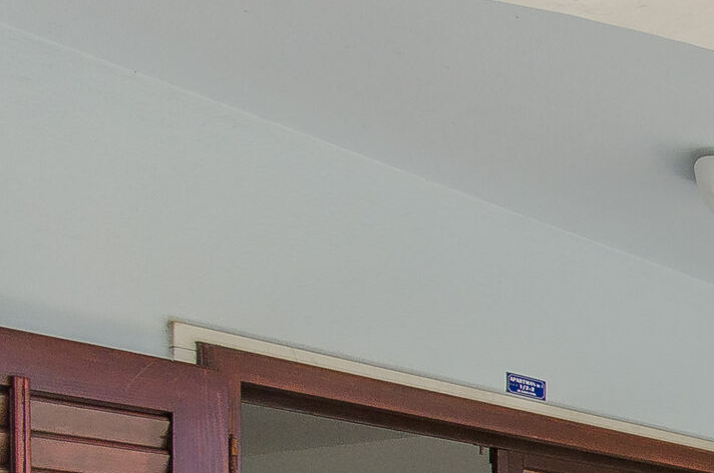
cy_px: 686
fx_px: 1168
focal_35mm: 59
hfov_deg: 21.3
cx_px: 1308
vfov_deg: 20.1
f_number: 8
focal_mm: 10
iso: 100
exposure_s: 1/320
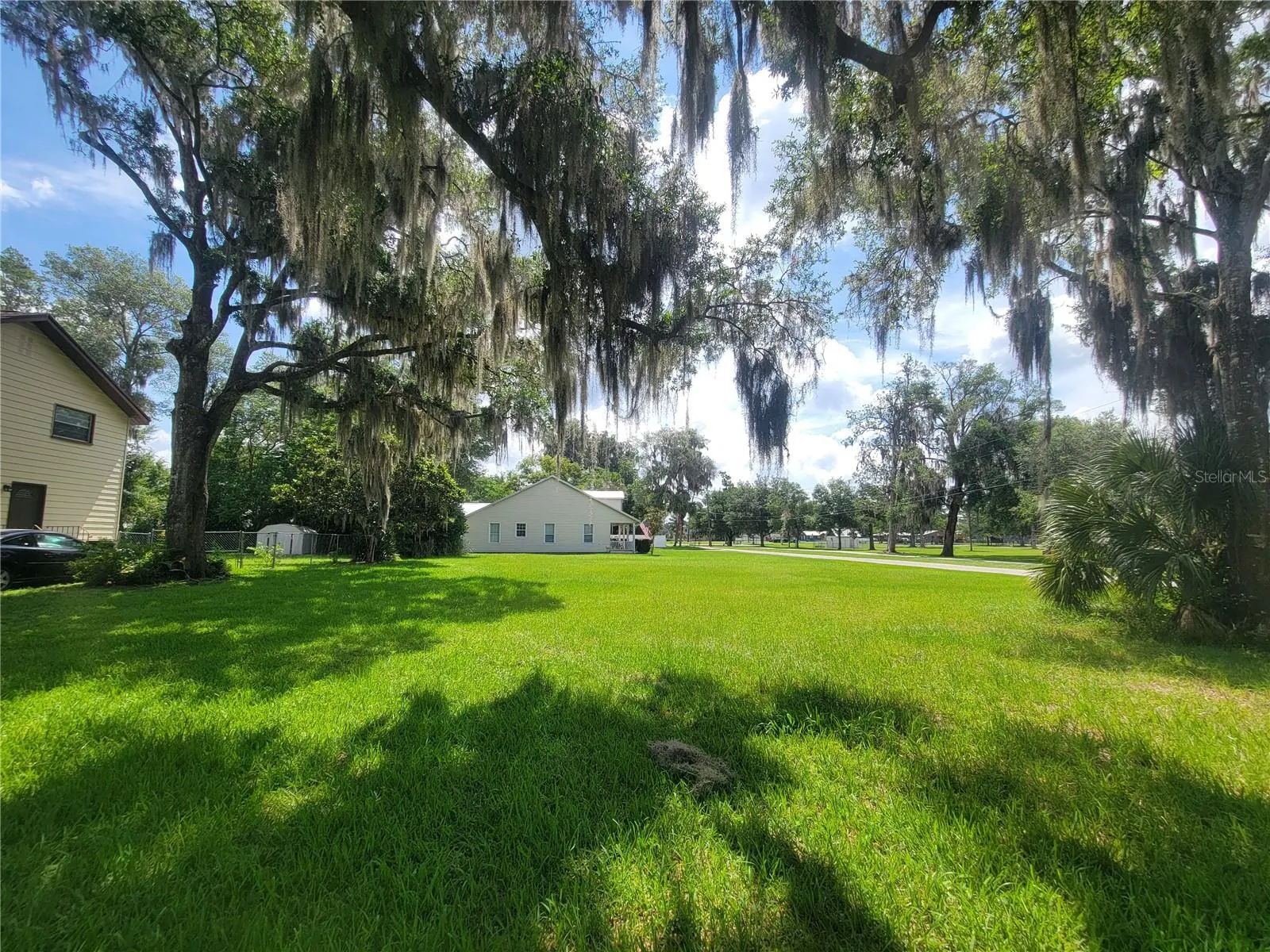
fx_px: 477
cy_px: 476
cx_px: 635
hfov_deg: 106.2
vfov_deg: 89.9
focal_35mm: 13
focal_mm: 2.2
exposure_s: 1/1186
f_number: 2.2
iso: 50
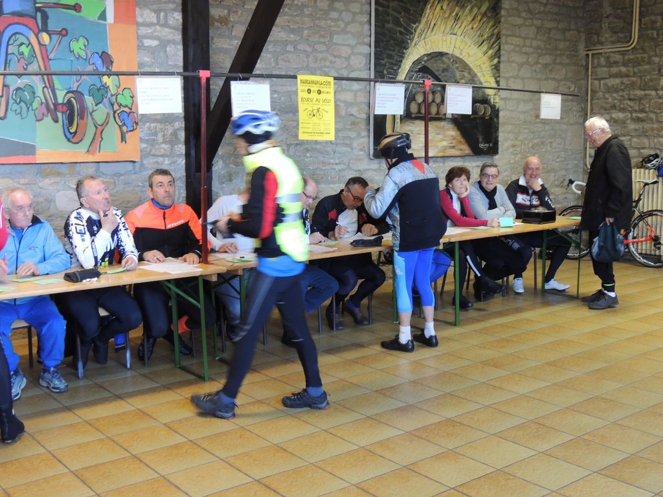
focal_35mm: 43
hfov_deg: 43.9
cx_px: 332
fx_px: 824
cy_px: 248
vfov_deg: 33.6
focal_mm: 7.6
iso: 400
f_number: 3.4
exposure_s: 1/20
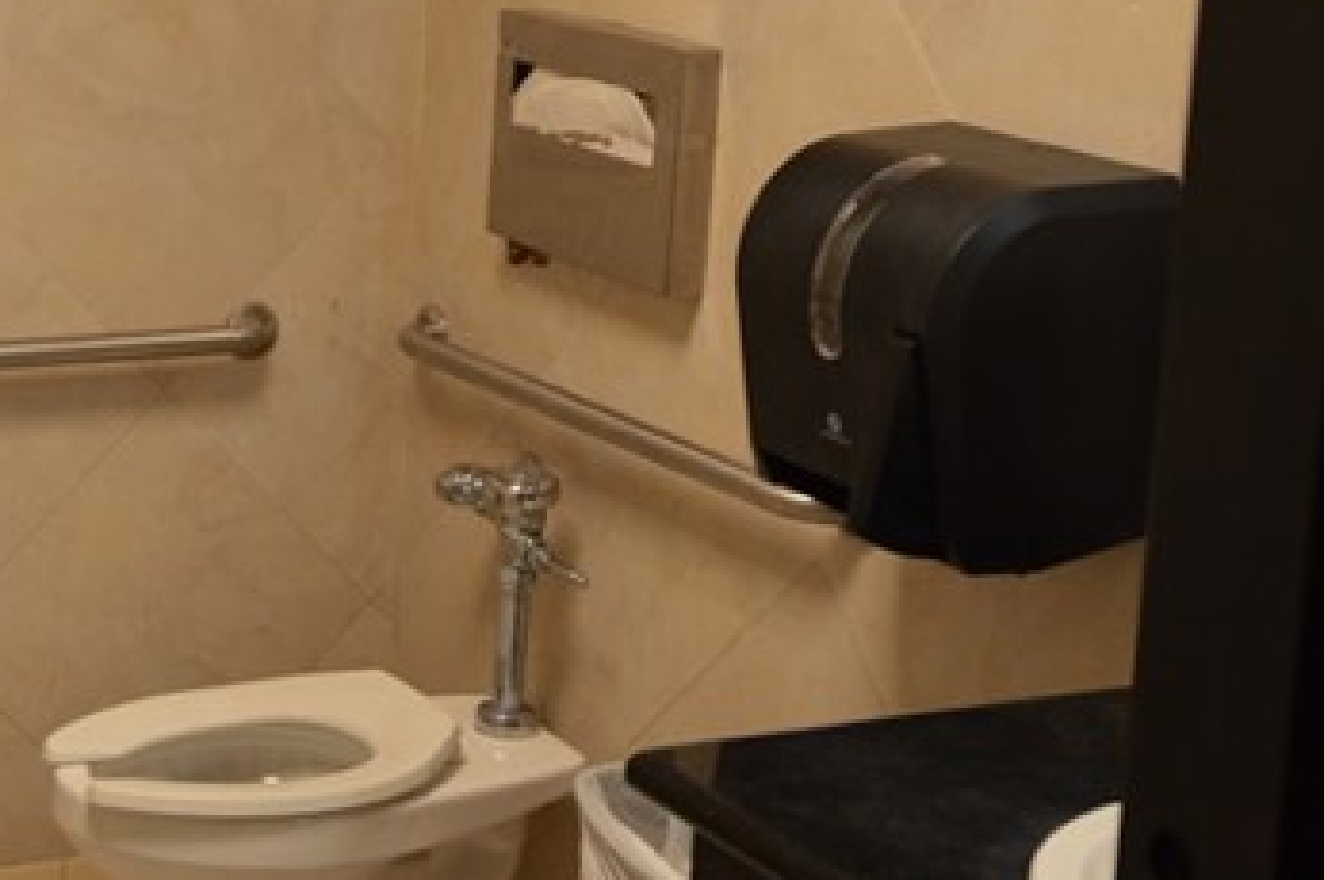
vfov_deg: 19.1
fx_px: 2609
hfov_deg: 27.2
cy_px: 272
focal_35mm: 71
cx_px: 73
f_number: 3.5
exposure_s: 1/60
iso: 400
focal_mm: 16
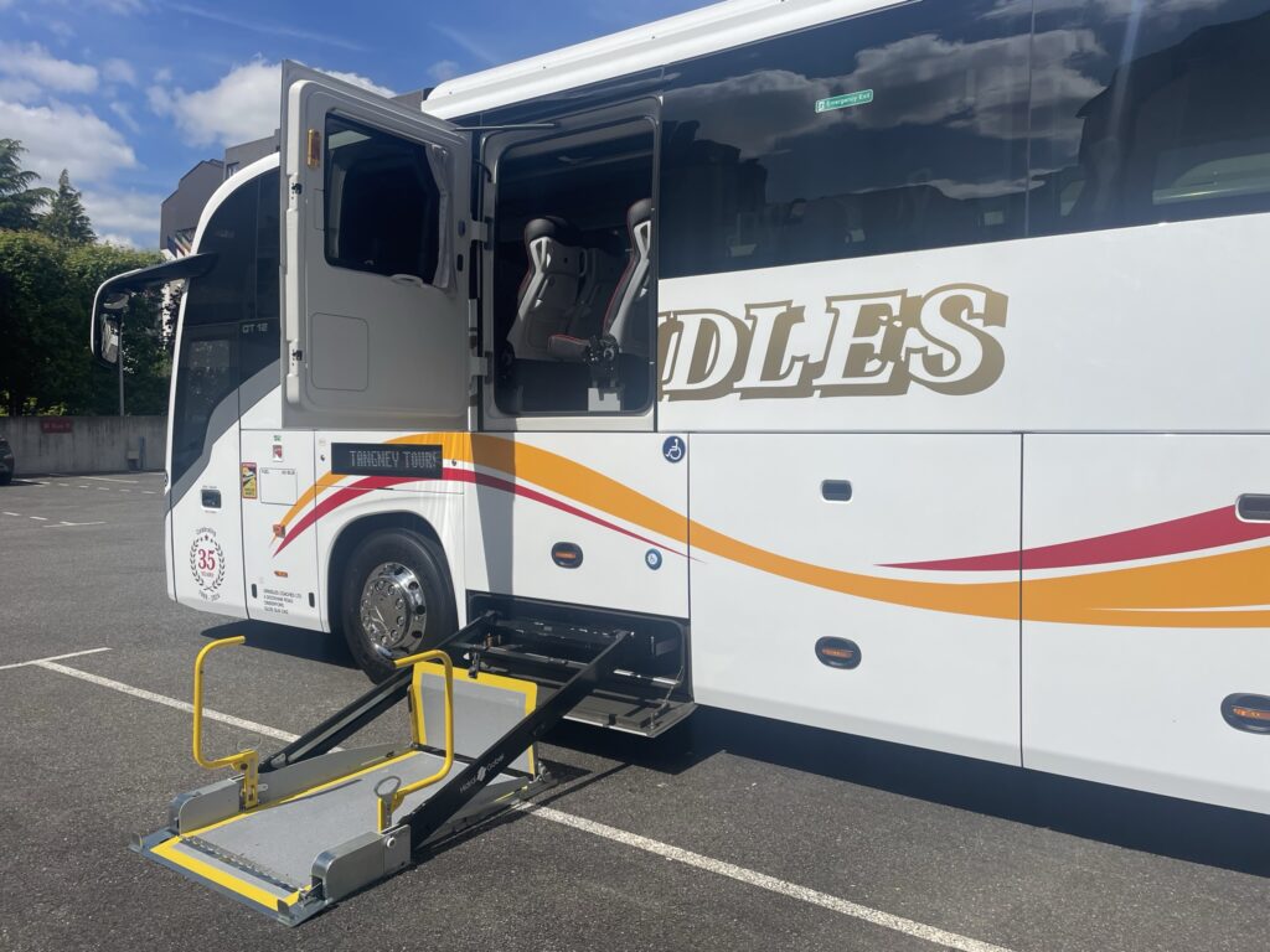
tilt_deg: -2.5
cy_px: 476
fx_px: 954
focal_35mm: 26
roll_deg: +0.3
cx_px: 635
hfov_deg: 67.3
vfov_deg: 53.1
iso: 32
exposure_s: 1/8403
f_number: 1.6
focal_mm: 4.2
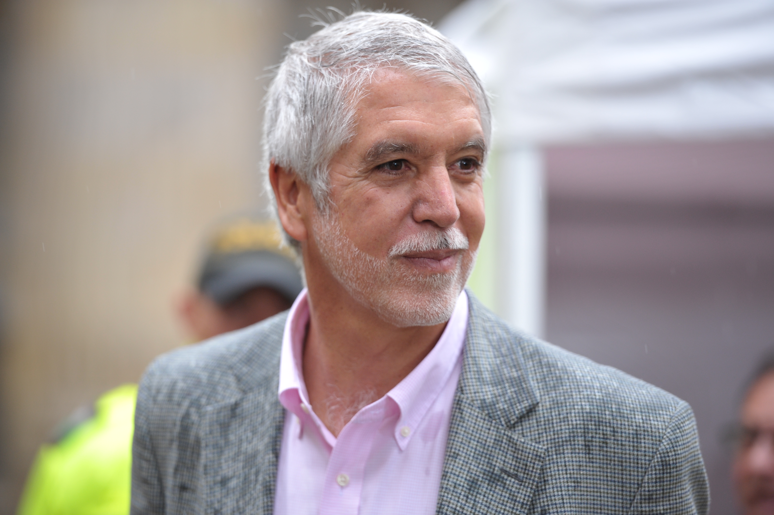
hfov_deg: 10.3
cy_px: 258
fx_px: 4297
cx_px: 387
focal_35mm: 200
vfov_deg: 6.9
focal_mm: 200
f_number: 3.2
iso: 1000
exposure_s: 1/500
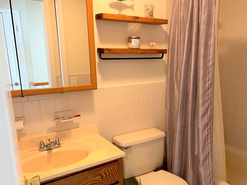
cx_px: 146
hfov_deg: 58.0
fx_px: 221
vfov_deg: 45.4
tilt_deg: -12.1
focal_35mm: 31
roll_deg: +0.9
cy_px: 99
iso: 400
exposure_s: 1/60
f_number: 1.5
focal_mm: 5.7
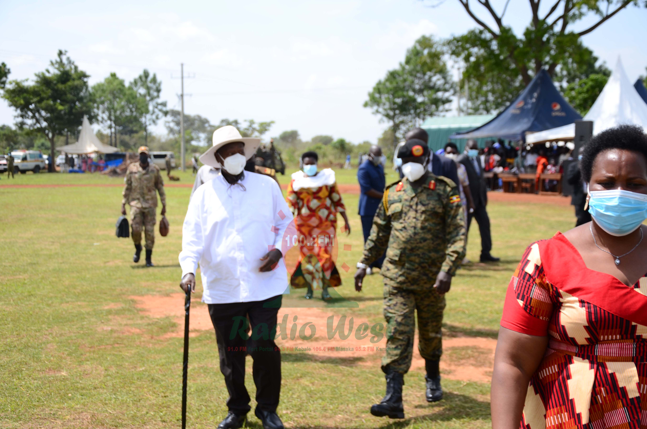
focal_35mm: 52
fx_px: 942
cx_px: 324
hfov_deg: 37.9
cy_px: 214
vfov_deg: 25.6
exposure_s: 1/400
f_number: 4.5
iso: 100
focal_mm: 35
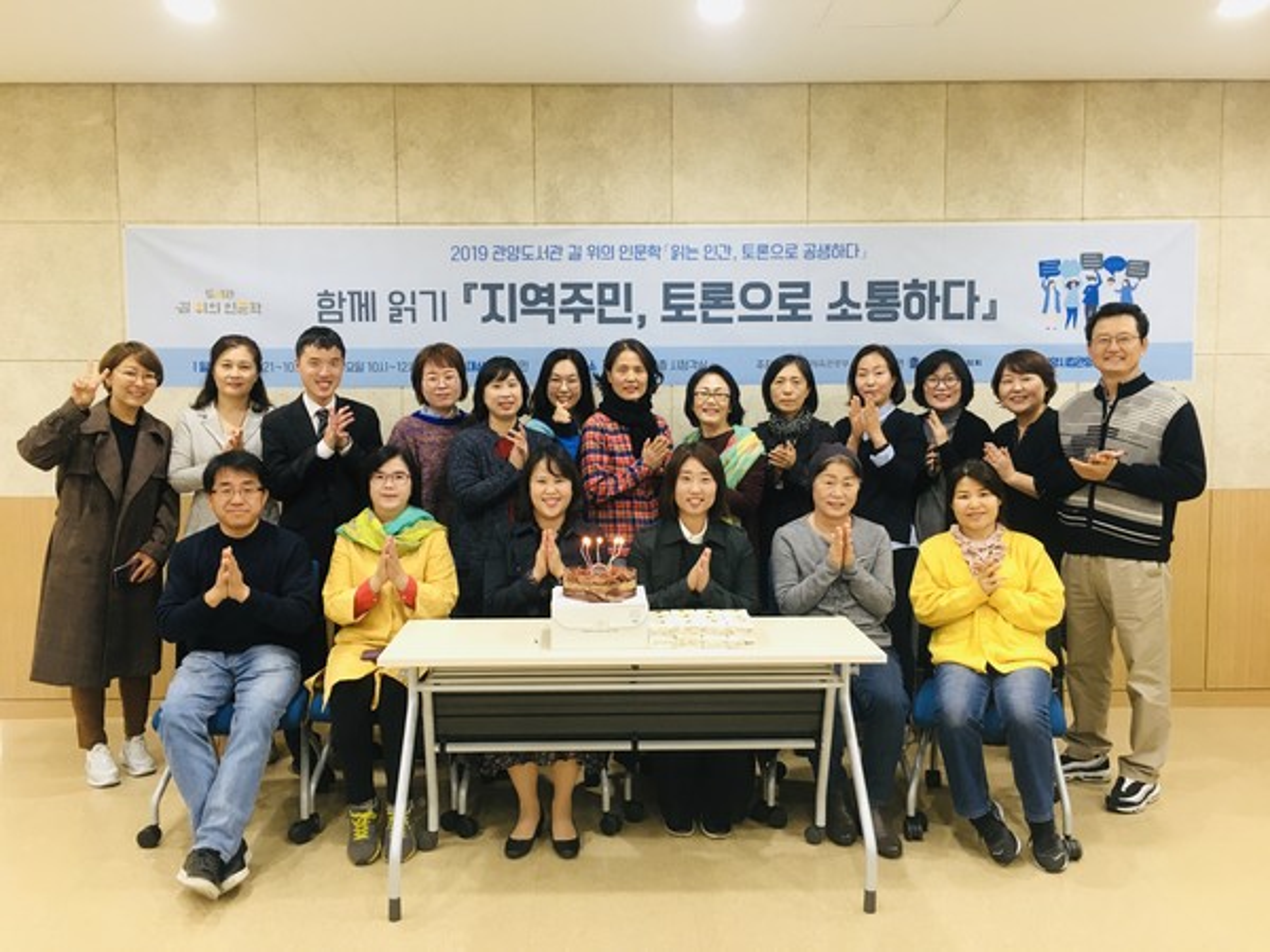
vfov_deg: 48.2
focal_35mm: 29
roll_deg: +0.4
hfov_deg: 61.7
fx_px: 1064
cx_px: 635
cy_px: 476
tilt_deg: -4.1
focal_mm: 4.15
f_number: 2.2
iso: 80
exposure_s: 1/30
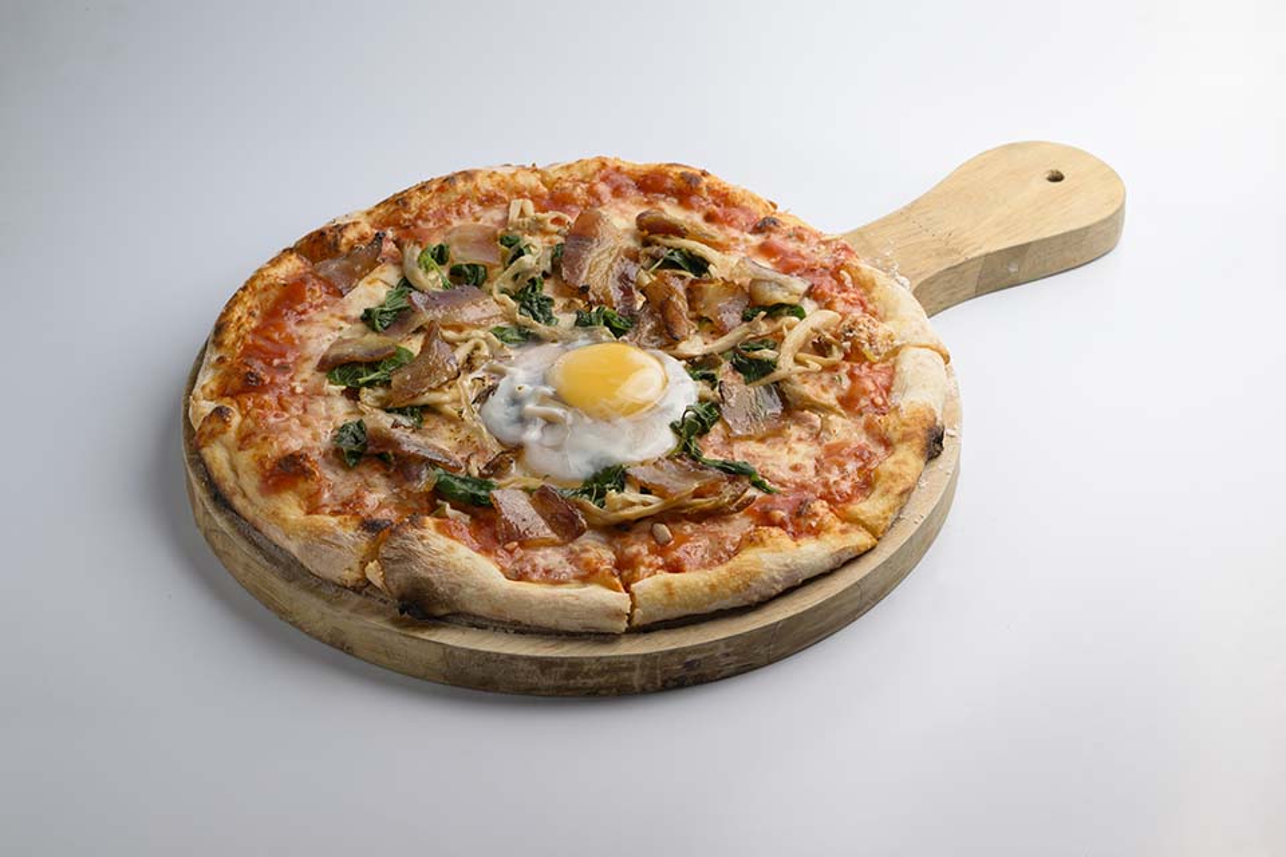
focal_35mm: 85
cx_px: 643
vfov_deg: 16.1
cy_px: 428
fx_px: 3036
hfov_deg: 23.9
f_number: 8.5
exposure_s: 1/200
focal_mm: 85
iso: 80
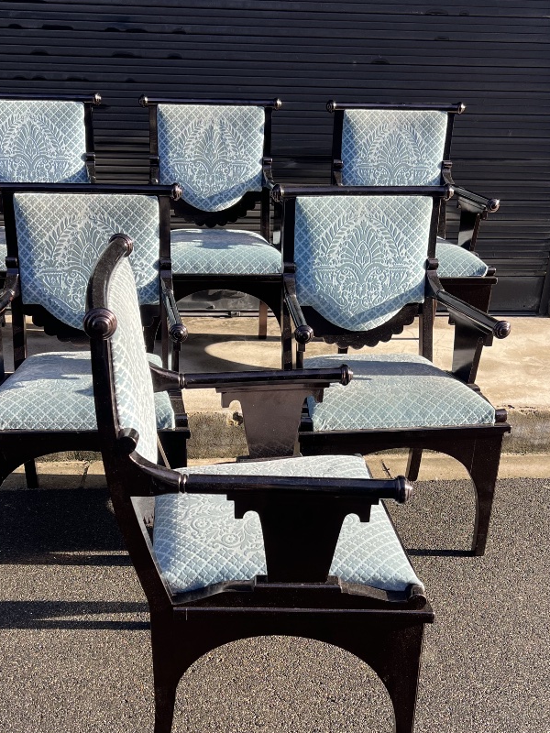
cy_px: 440
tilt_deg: -25.5
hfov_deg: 36.8
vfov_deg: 47.6
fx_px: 826
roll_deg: -1.5
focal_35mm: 39
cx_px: 267
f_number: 1.5
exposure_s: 1/607
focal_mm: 5.7
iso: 50
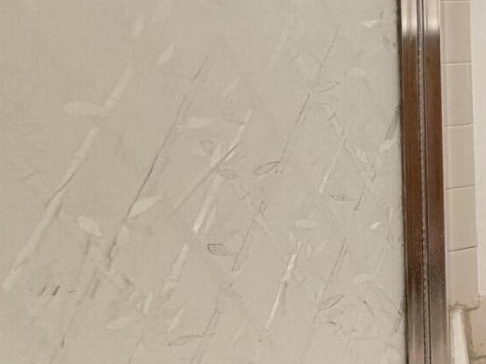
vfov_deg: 27.7
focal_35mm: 50
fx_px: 702
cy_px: 15
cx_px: 864
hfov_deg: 22.6
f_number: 2.2
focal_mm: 2.22
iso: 200
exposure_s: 1/60
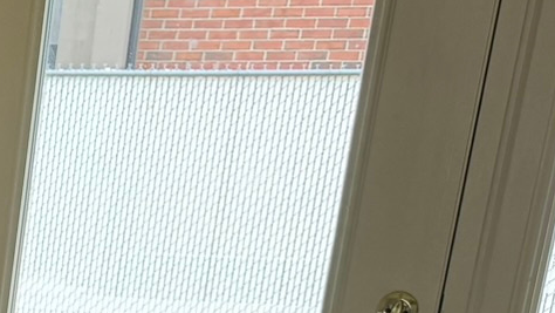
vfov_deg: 9.7
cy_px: 693
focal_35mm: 113
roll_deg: -1.2
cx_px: -539
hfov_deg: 15.4
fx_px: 1664
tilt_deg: -18.4
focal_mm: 6.76
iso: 80
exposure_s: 1/121
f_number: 1.78
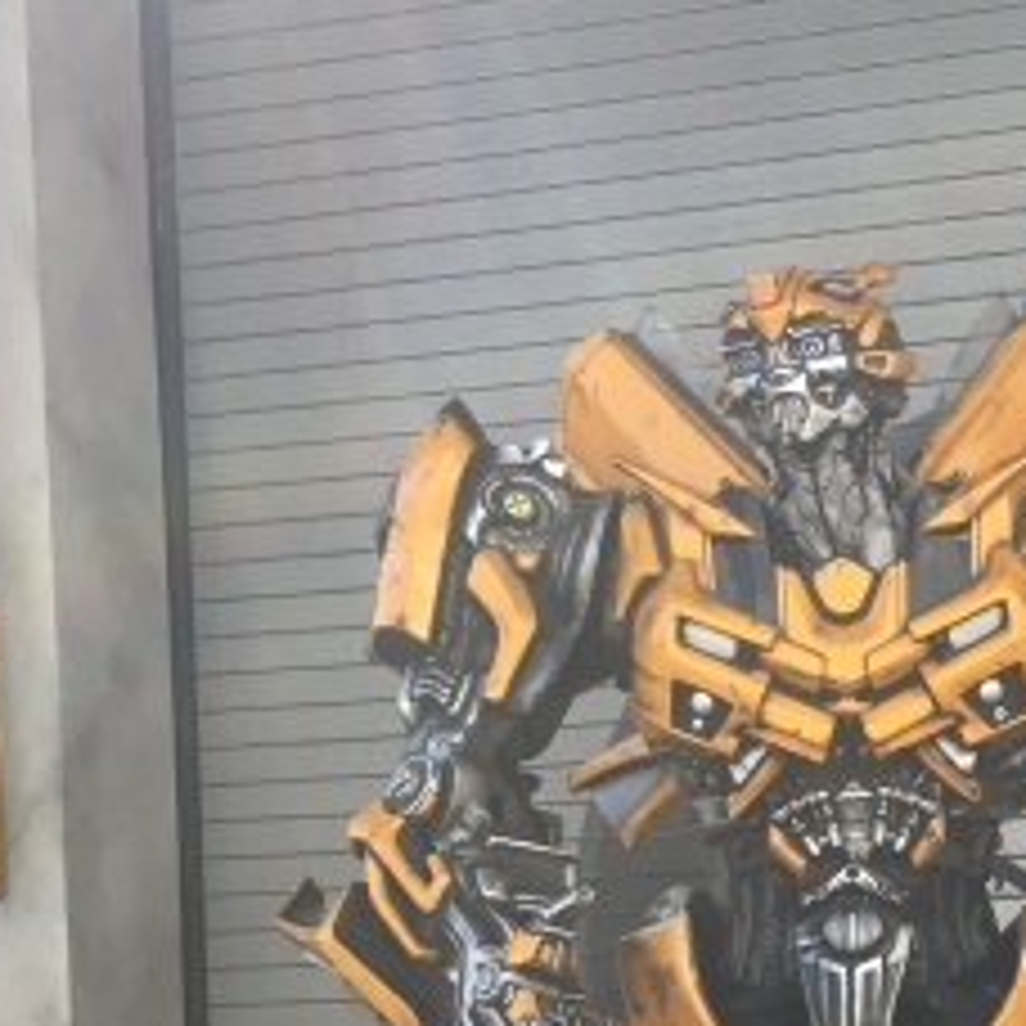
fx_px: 3219
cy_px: 1033
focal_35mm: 96
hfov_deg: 17.8
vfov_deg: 17.7
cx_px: 945
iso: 25
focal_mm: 4.15
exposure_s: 1/605
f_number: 2.2
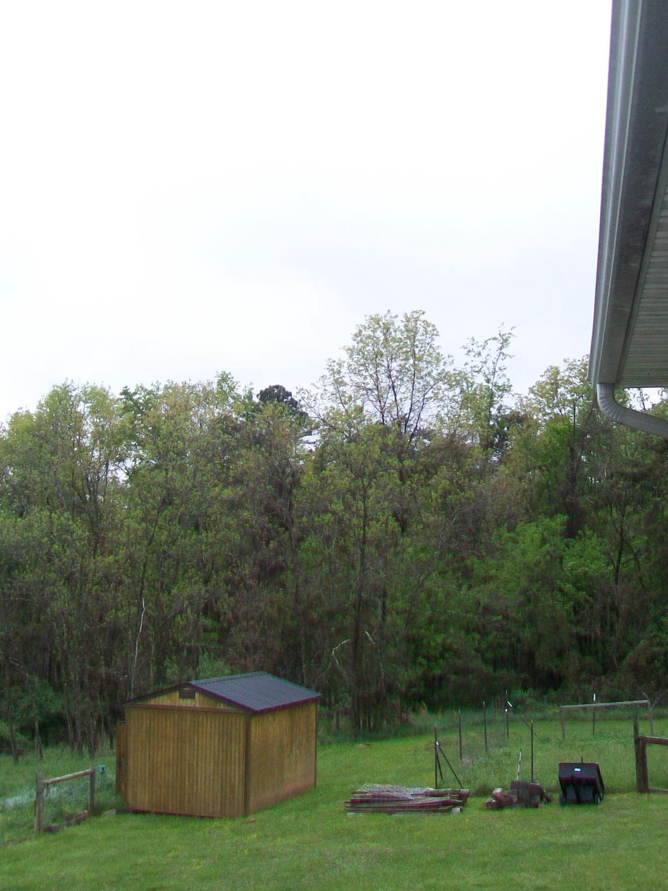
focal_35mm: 46
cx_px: 308
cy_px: 446
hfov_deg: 31.5
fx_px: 1184
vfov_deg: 41.2
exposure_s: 1/500
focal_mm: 6.1
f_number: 2.7
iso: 64
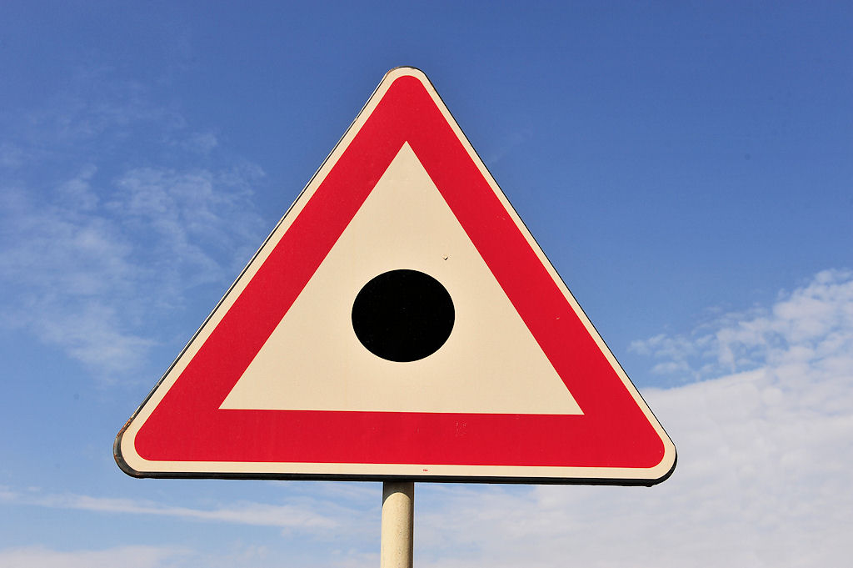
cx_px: 426
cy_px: 284
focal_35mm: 44
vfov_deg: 30.5
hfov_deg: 44.5
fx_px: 1042
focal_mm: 44
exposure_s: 1/1000
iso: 250
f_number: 10
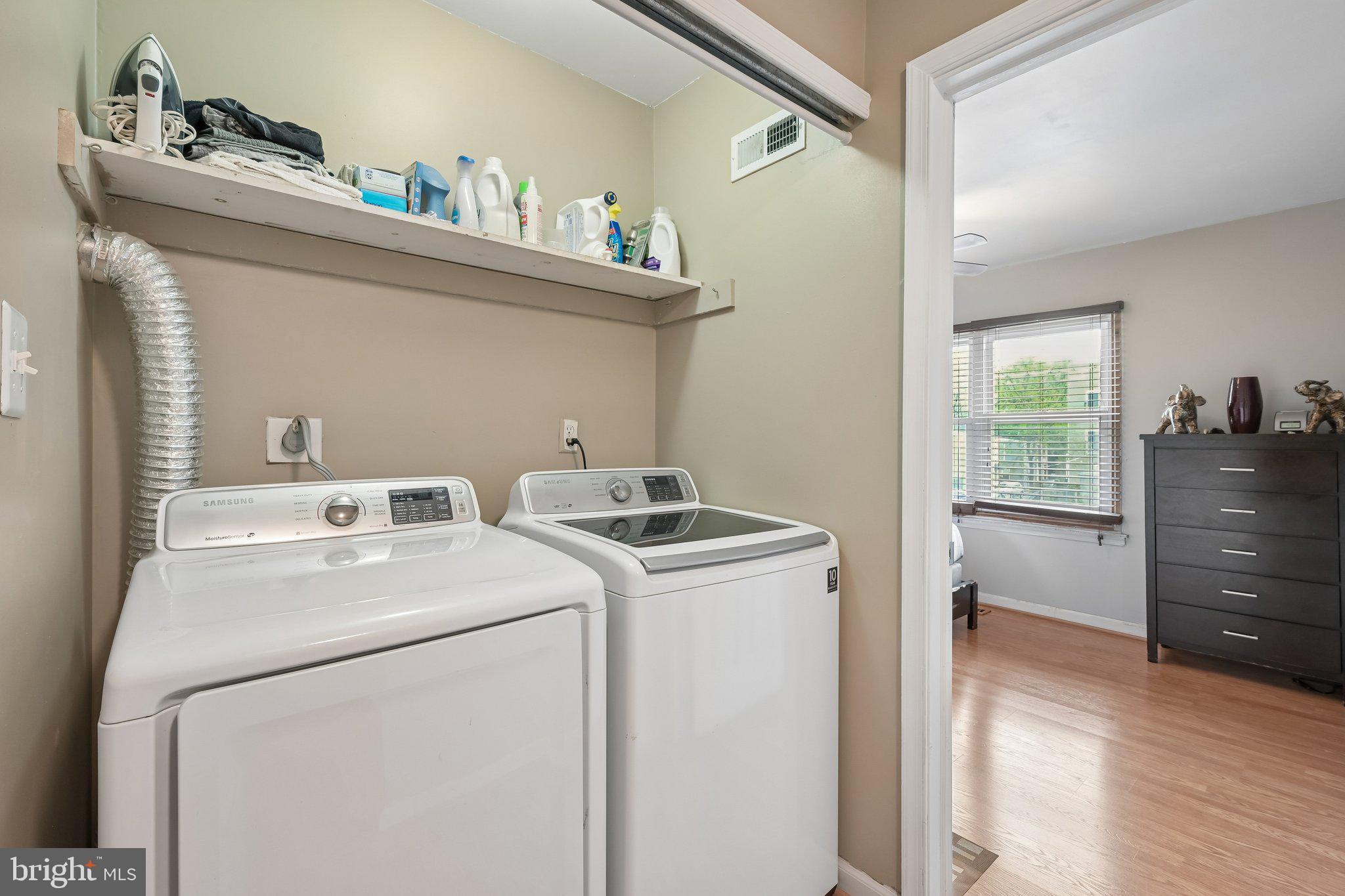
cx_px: 672
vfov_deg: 75.5
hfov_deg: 98.5
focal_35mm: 16
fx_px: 579
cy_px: 448
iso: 400
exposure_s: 1/5
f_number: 11
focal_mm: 15.5
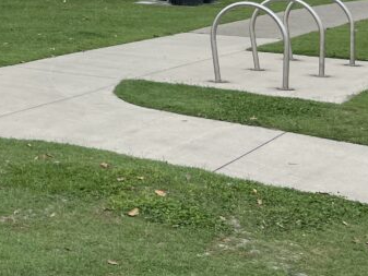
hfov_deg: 22.7
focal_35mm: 79
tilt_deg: +3.6
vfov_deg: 16.9
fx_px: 840
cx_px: -75
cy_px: -142
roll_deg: -1.1
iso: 50
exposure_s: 1/3257
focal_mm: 5.7
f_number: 1.5
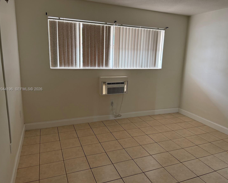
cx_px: 120
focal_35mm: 26
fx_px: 175
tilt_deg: -10.6
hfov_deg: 66.0
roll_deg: -1.1
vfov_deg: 54.9
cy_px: 89
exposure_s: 1/68
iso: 200
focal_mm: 6.76
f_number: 1.78
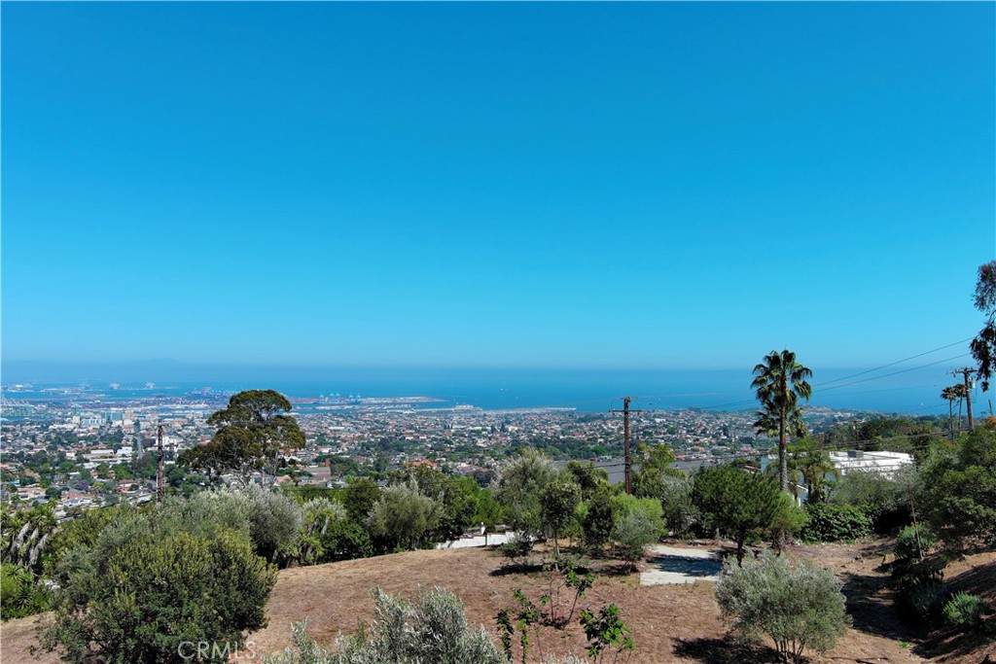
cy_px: 332
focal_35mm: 29
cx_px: 498
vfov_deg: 45.0
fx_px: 802
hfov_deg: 63.7
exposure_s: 1/1587
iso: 101
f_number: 2.8
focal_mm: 10.57
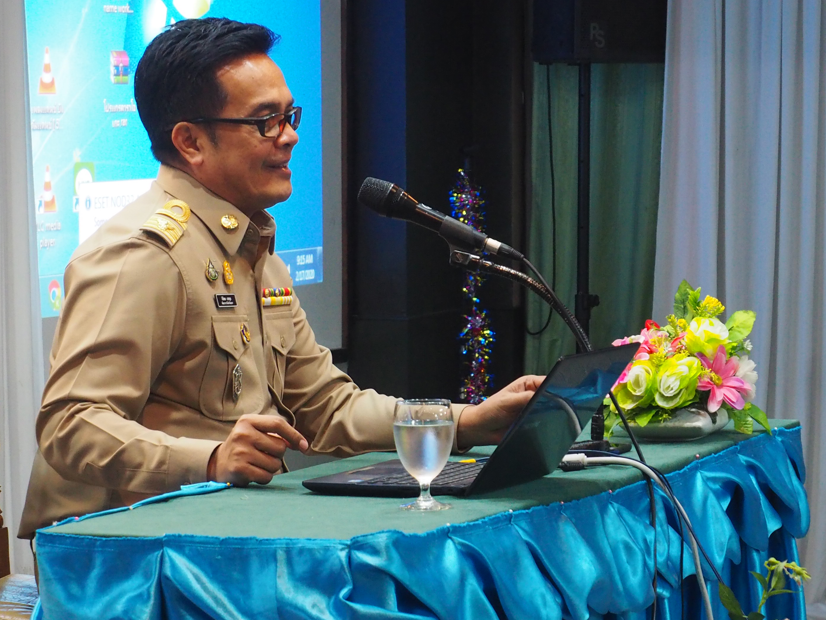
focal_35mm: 136
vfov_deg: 10.9
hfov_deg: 14.5
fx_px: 3245
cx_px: 350
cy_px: 396
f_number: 6.3
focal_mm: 50
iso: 1600
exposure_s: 1/20
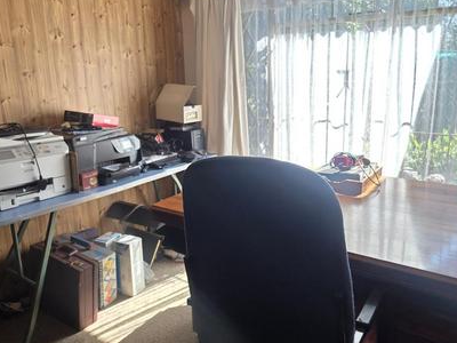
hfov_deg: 66.9
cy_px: 146
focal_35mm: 26
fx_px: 343
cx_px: 266
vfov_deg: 52.9
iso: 64
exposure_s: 1/100
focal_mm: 2.2
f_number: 1.9
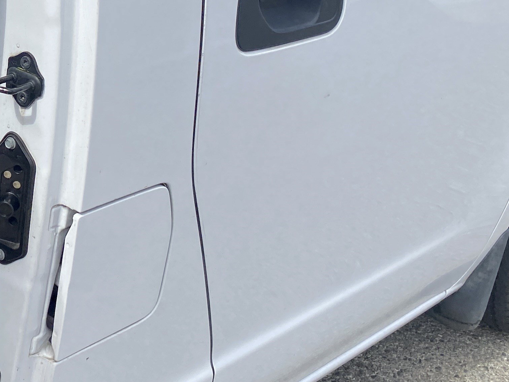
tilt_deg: -20.6
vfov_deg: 20.6
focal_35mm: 69
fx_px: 1015
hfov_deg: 25.7
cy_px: 4
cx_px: -74
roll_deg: -1.6
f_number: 1.8
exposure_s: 1/2571
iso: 32
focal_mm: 4.25
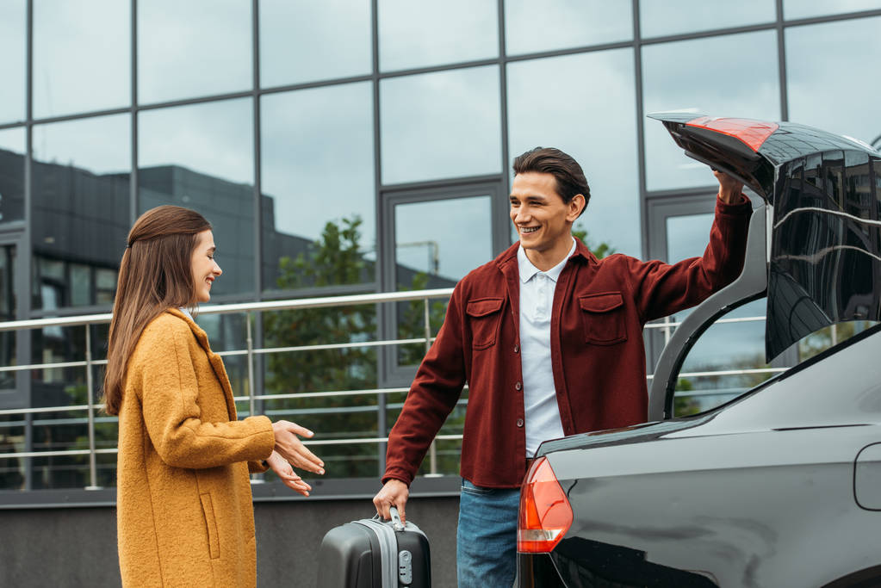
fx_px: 2007
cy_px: 294
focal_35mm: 82
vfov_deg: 16.7
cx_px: 440
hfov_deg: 24.8
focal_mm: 82
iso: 100
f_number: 5.6
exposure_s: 1/160
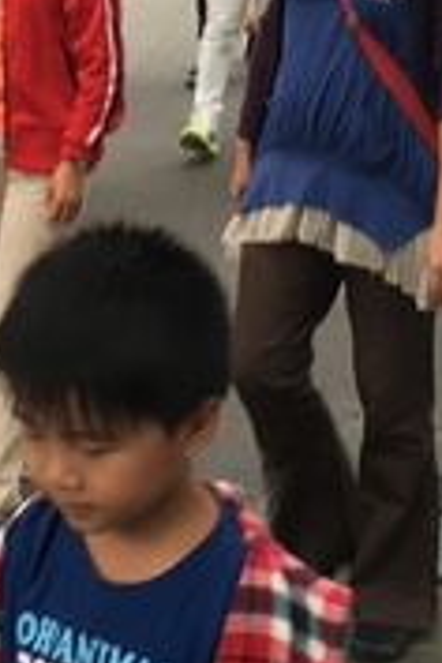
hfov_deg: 11.5
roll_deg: +3.2
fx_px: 2191
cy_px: -26
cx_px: 54
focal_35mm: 119
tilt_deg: -5.8
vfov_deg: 16.8
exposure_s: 1/60
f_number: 2.2
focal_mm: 4.15
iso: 32
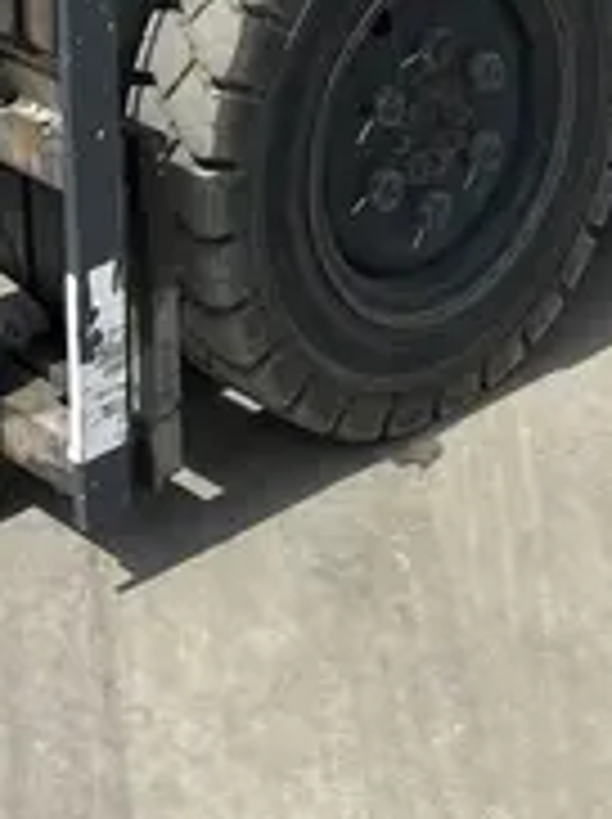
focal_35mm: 105
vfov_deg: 16.6
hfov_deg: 14.1
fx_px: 2481
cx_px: 297
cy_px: -497
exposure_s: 1/5076
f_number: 1.5
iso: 50
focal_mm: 5.7
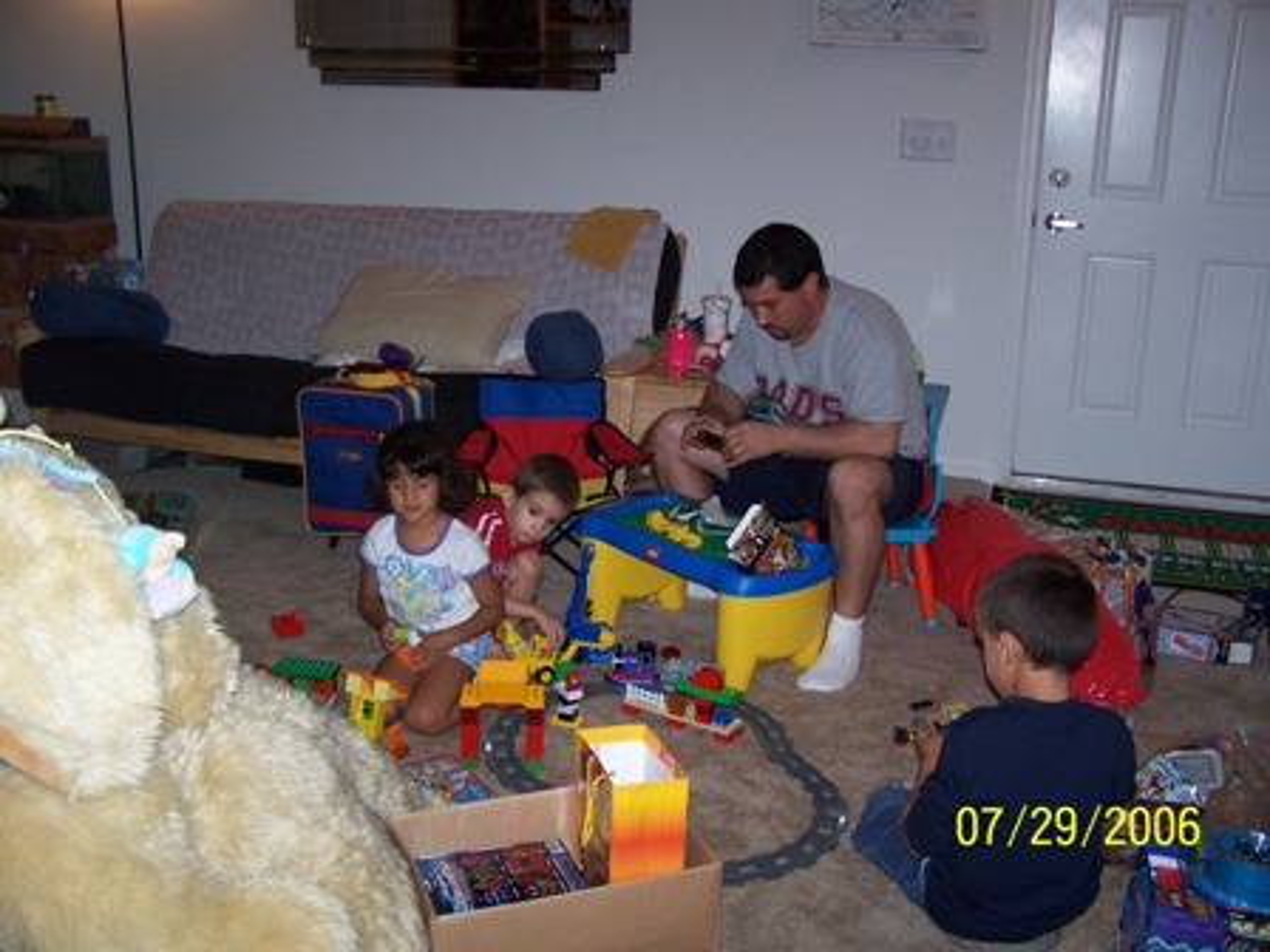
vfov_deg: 37.7
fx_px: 1394
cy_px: 476
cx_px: 635
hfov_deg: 49.0
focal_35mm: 38
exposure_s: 1/60
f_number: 2.8
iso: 140
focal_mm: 6.3
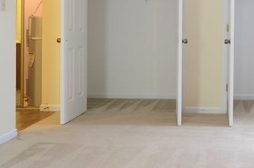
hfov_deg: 37.6
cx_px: 218
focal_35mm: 50
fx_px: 352
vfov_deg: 26.1
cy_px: 22
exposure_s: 1/15
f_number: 3.2
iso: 200
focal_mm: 12
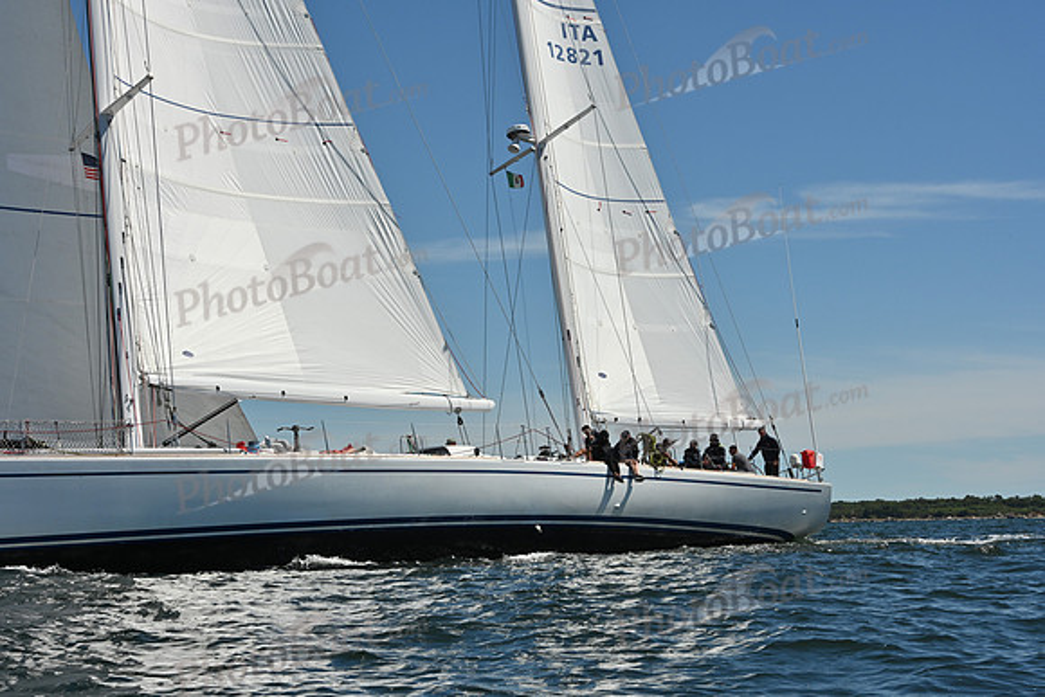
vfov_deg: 19.5
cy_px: 348
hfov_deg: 28.8
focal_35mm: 70
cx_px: 522
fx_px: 2032
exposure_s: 1/800
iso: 320
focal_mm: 70
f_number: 16
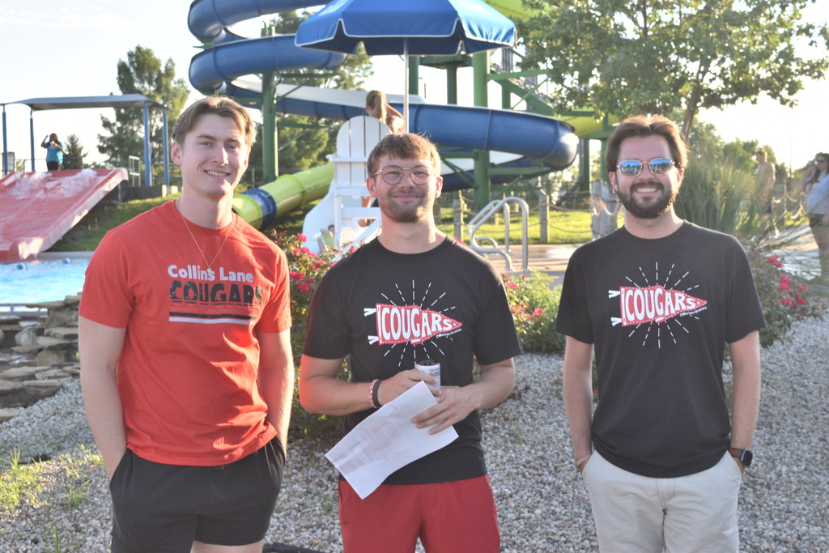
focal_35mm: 51
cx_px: 414
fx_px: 1175
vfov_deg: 26.5
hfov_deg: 38.9
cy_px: 276
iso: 250
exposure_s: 1/250
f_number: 8
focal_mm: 34
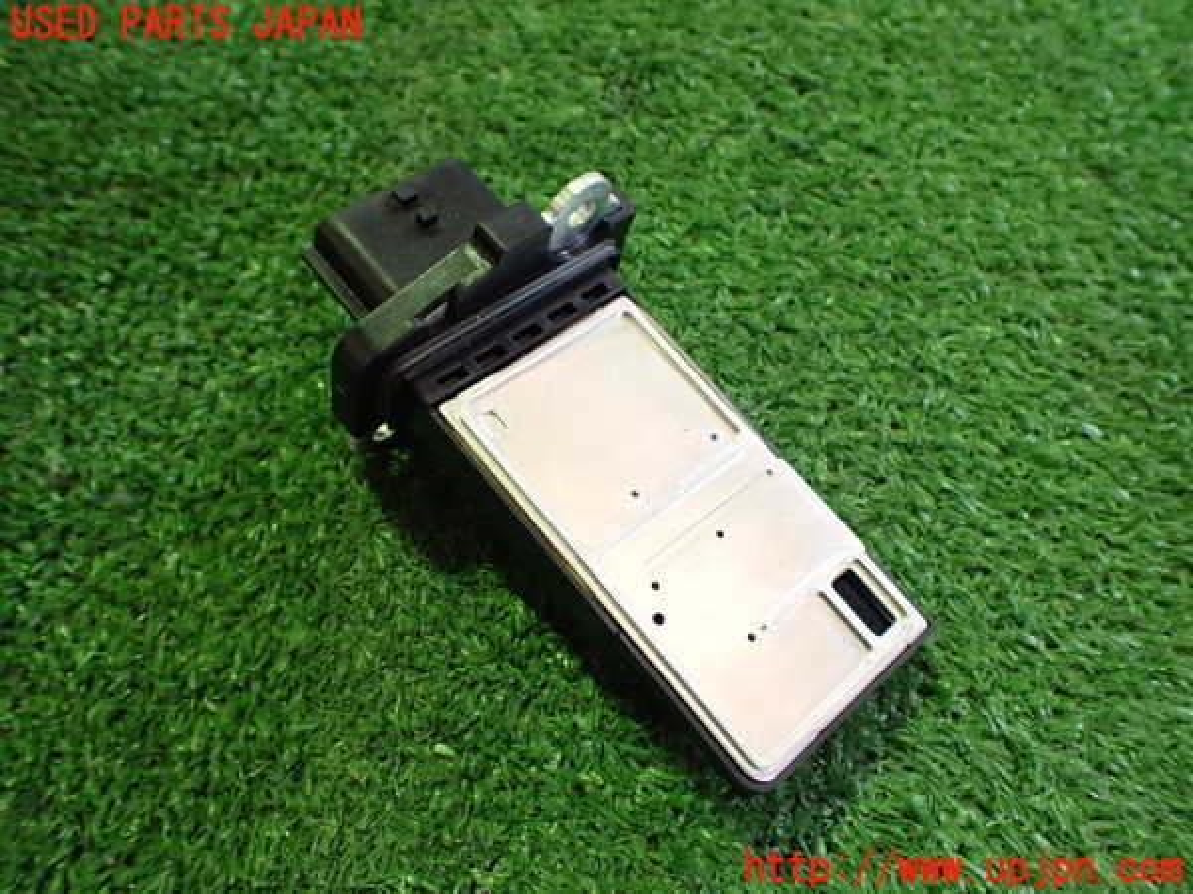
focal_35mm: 30
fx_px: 1034
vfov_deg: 46.8
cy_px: 447
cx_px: 596
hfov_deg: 60.0
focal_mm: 5.4
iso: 800
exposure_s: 1/80
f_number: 2.3
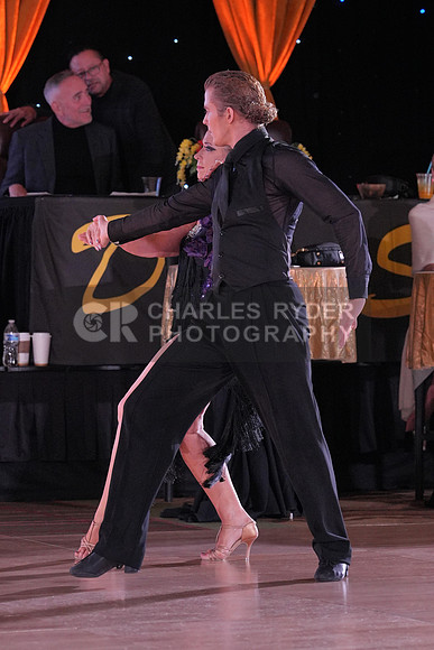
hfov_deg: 7.2
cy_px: 325
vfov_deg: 10.8
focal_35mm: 190
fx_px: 3434
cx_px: 217
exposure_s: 1/400
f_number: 4
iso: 2000
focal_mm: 127
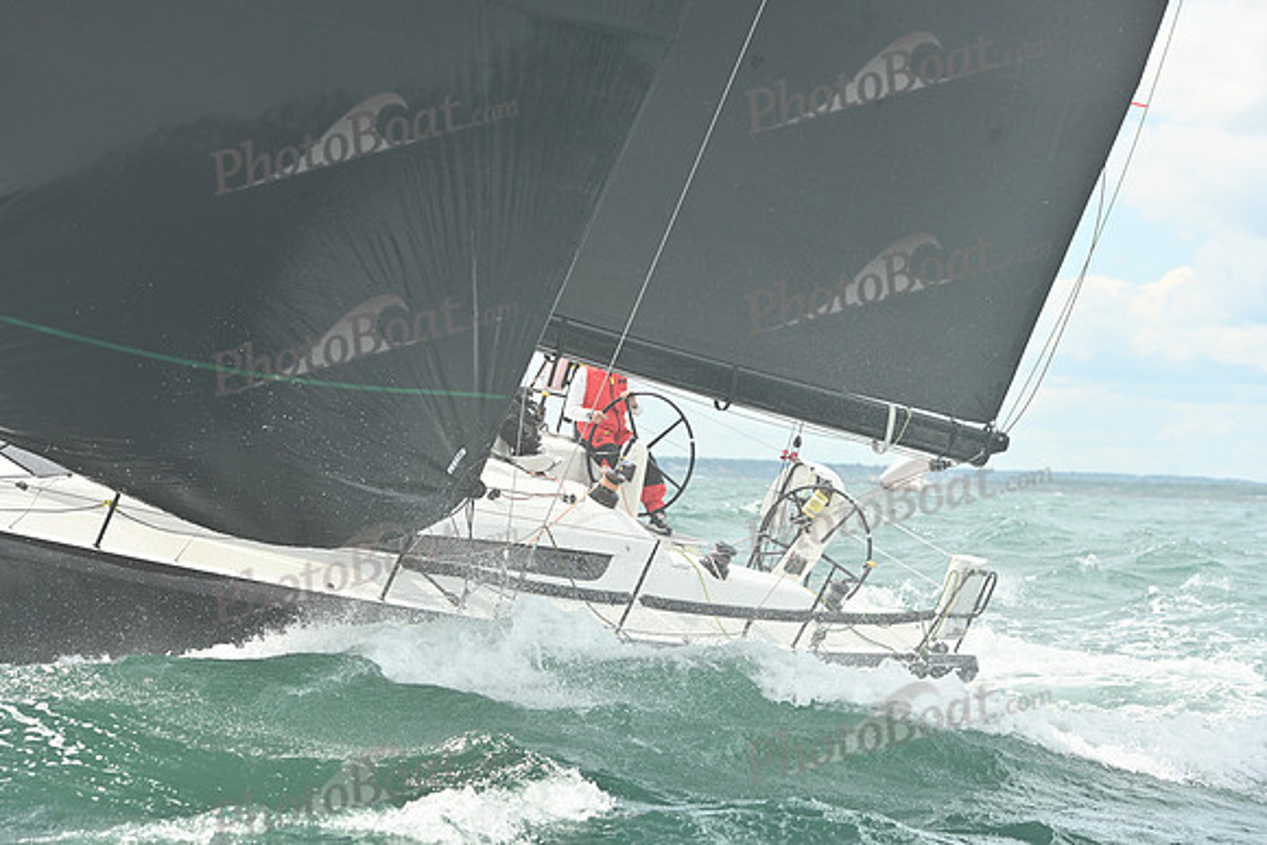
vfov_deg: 13.7
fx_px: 3520
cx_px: 634
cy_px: 422
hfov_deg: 20.4
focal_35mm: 100
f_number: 6.3
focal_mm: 100
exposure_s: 1/1250
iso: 320
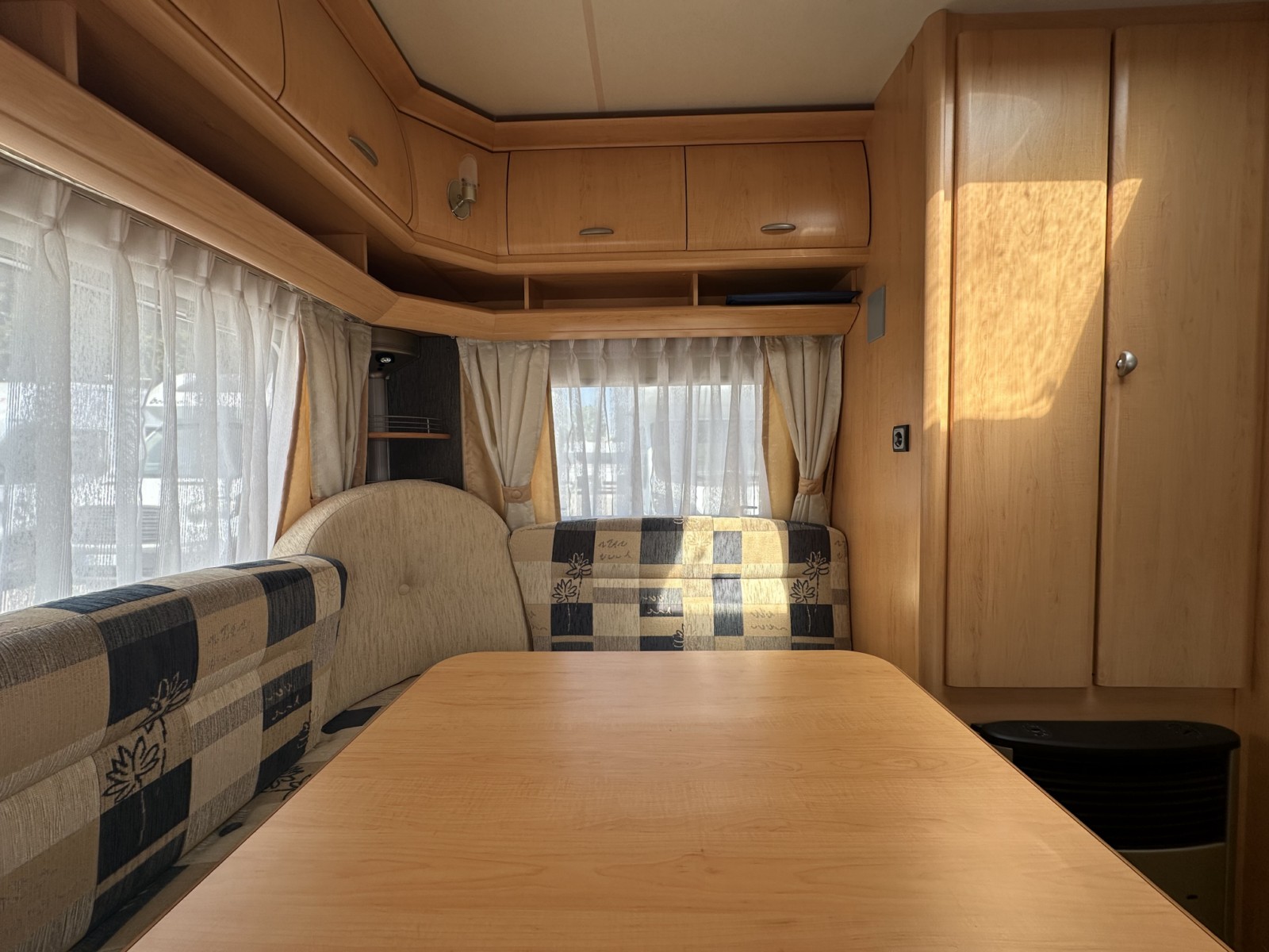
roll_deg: -1.1
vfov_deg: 85.7
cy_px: 476
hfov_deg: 102.1
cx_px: 634
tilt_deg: -1.2
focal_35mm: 14
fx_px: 513
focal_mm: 2.22
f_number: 2.2
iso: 40
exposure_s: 1/221
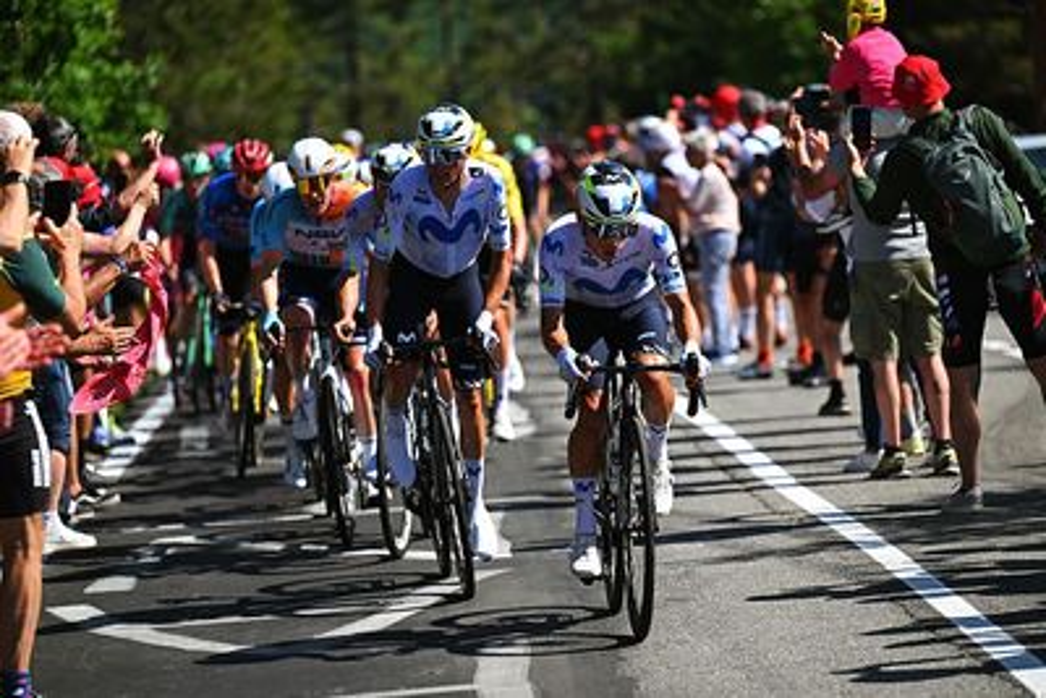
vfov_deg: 8.1
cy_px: 349
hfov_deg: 12.1
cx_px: 523
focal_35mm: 170
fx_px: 4941
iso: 250
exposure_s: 1/2500
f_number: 3.5
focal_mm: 170
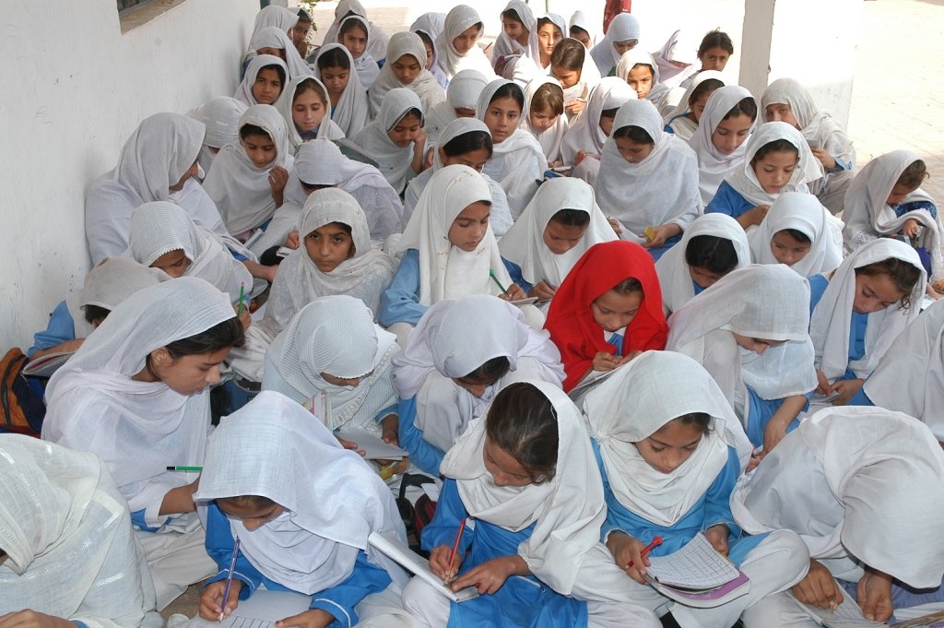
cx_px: 472
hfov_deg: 48.0
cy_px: 314
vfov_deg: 33.0
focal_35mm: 40
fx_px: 1061
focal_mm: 27
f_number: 6.3
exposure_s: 1/125
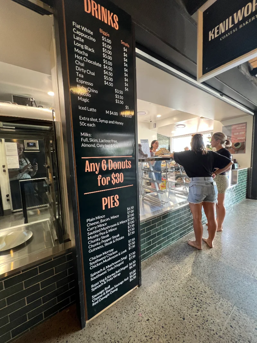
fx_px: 129
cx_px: 128
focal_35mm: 13
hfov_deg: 89.9
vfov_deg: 106.2
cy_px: 172
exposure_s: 1/50
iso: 125
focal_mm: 1.6
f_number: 1.8
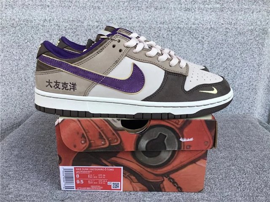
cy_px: 101
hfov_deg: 58.4
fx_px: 242
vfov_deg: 45.4
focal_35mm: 31
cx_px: 135
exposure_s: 1/357
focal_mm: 3.3
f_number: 2.4
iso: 25
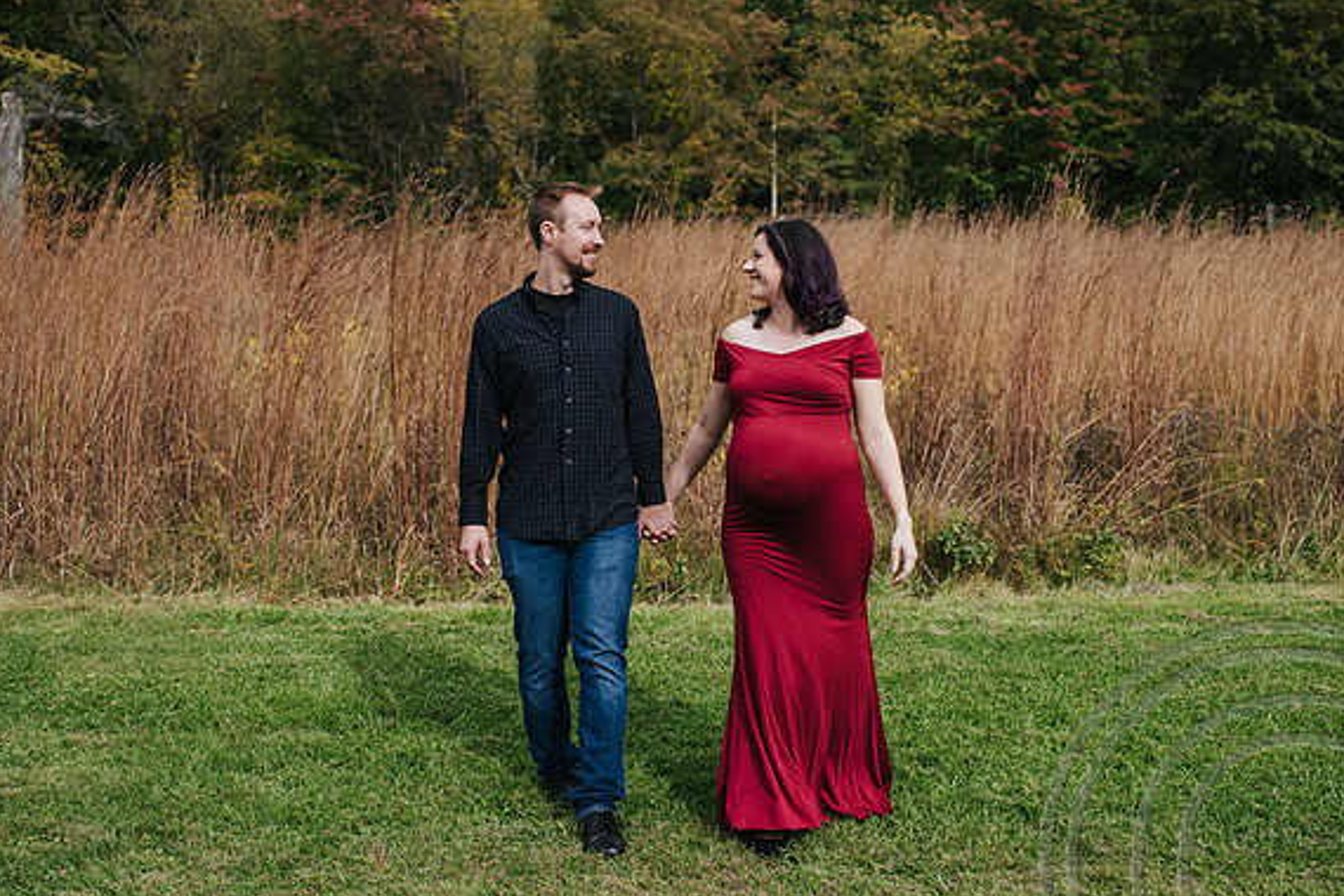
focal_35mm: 42
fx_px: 1568
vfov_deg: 31.9
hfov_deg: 46.4
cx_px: 648
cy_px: 463
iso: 140
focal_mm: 35
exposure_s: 1/800
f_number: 3.2
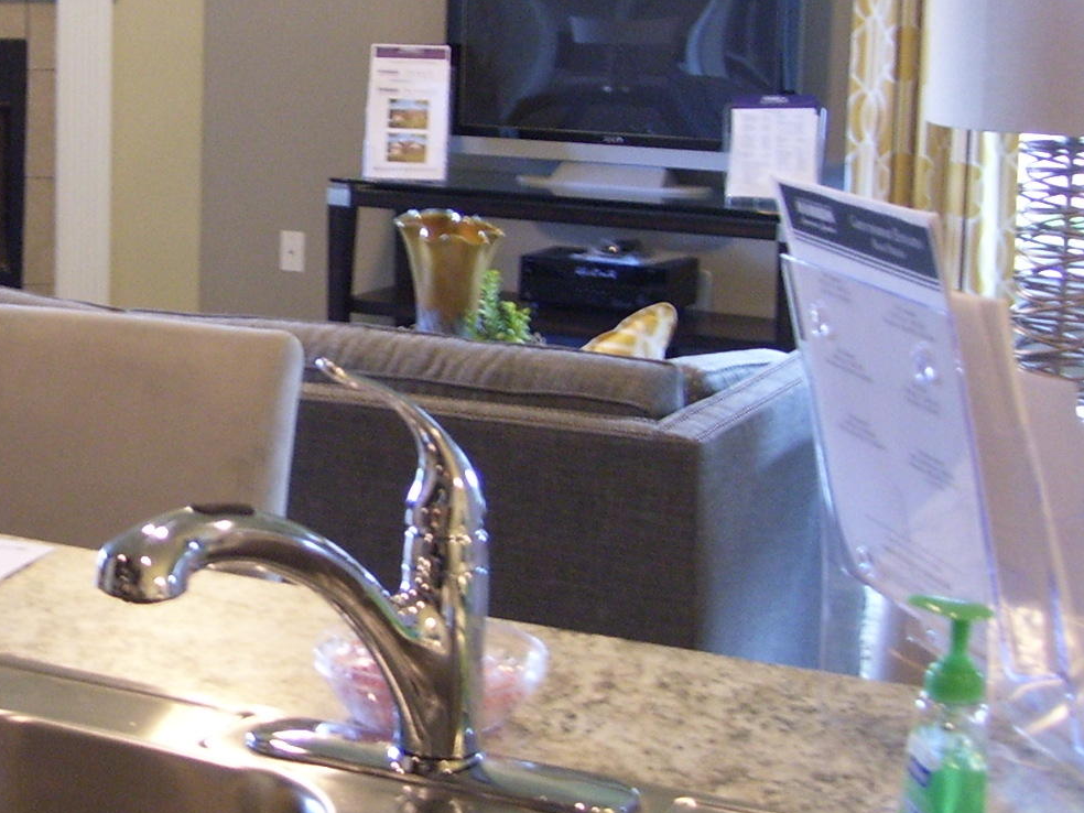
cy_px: 254
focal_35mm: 77
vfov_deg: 19.1
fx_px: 2411
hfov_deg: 24.6
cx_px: 98
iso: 160
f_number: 2.7
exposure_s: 1/15
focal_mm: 6
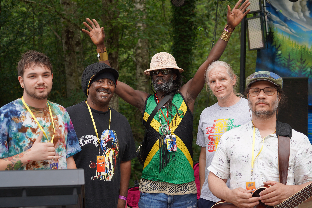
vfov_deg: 26.5
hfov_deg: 38.9
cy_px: 107
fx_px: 442
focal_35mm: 51
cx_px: 167
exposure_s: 1/160
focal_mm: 47
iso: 160
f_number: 4
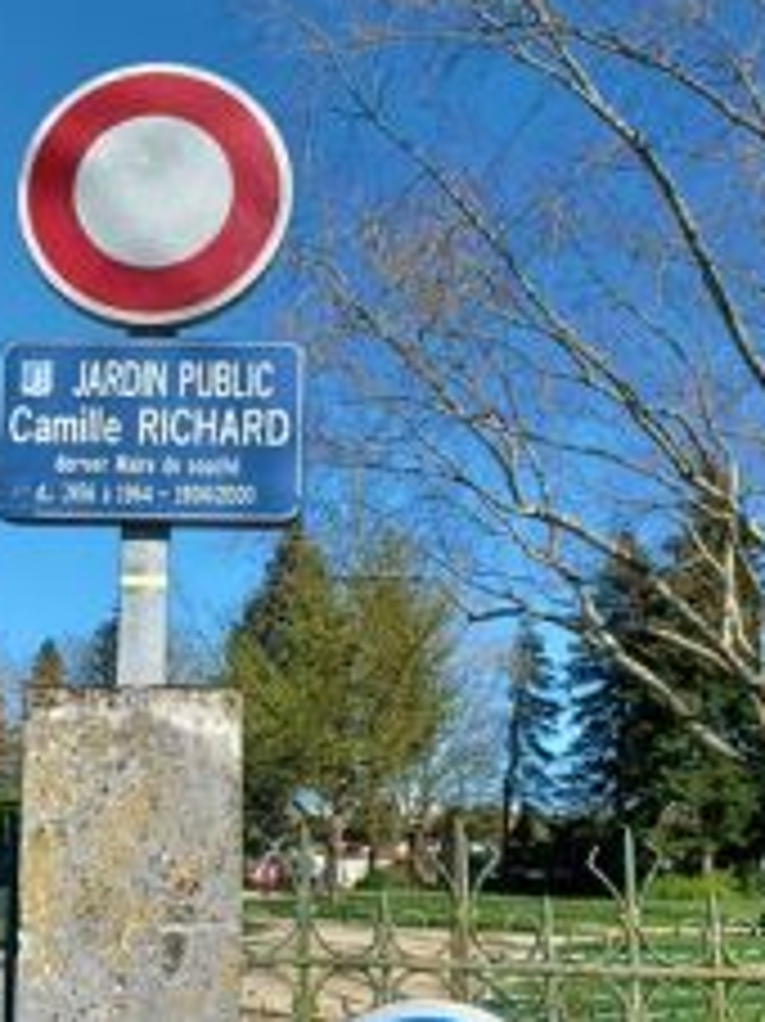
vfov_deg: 42.5
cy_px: 666
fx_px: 1298
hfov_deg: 32.1
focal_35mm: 44
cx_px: 176
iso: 32
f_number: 1.8
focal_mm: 4.6
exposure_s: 1/426
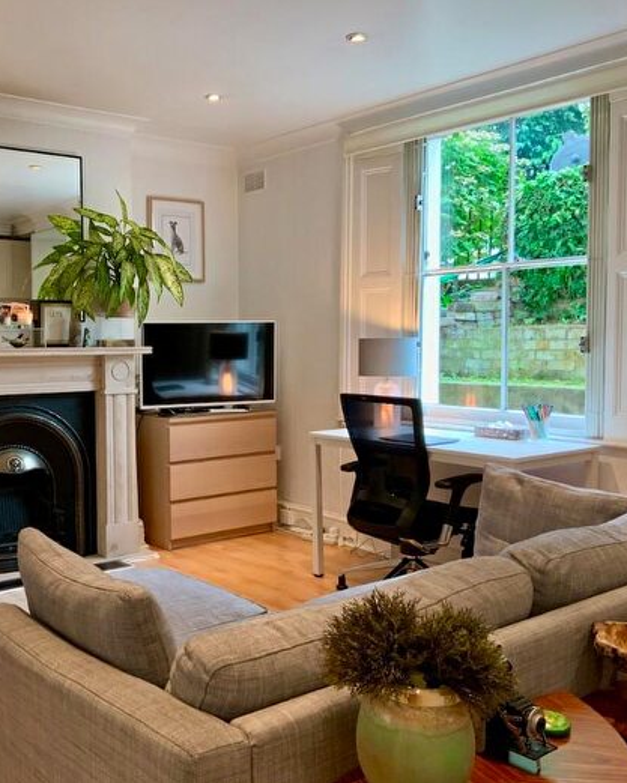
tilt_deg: -3.8
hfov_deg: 38.7
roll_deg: +0.8
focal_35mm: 38
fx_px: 881
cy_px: 392
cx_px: 203
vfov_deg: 47.9
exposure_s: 1/50
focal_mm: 3
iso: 80
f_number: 1.8
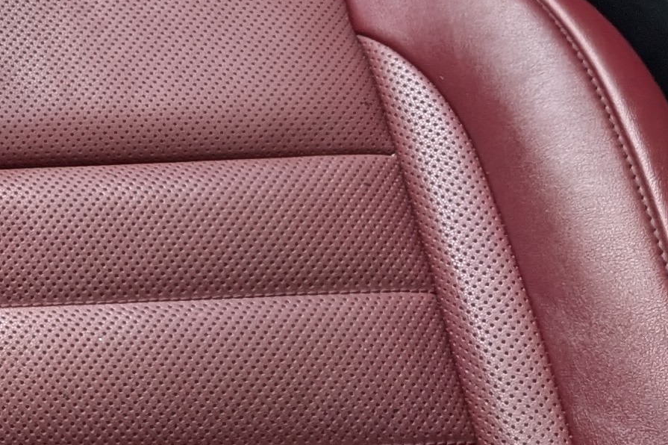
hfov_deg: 14.1
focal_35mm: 114
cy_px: -175
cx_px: -782
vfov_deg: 11.6
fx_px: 2114
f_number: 1.68
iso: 58
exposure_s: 1/45.6
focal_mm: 6.9
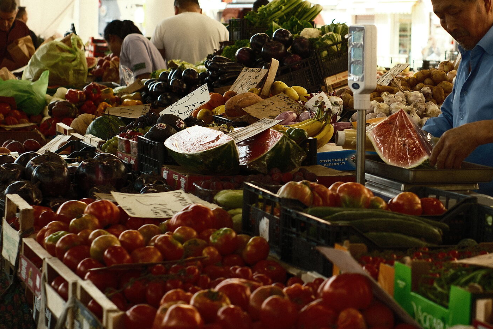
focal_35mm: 91
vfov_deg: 15.0
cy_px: 134
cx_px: 376
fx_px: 1246
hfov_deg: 22.2
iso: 250
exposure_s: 1/180
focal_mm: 35
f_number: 3.2
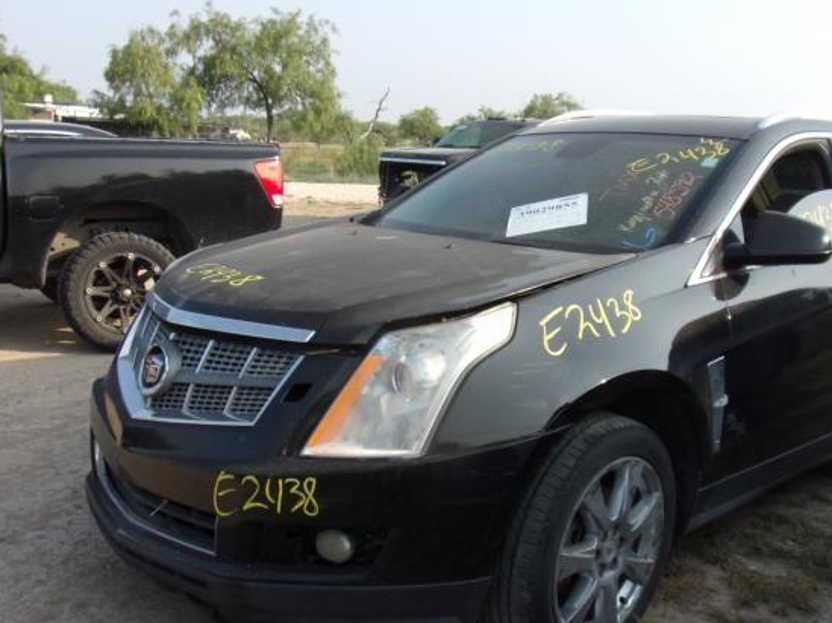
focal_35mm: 35
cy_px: 352
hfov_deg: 52.5
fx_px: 841
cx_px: 476
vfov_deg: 40.6
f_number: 3.3
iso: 80
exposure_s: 1/500
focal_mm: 4.3
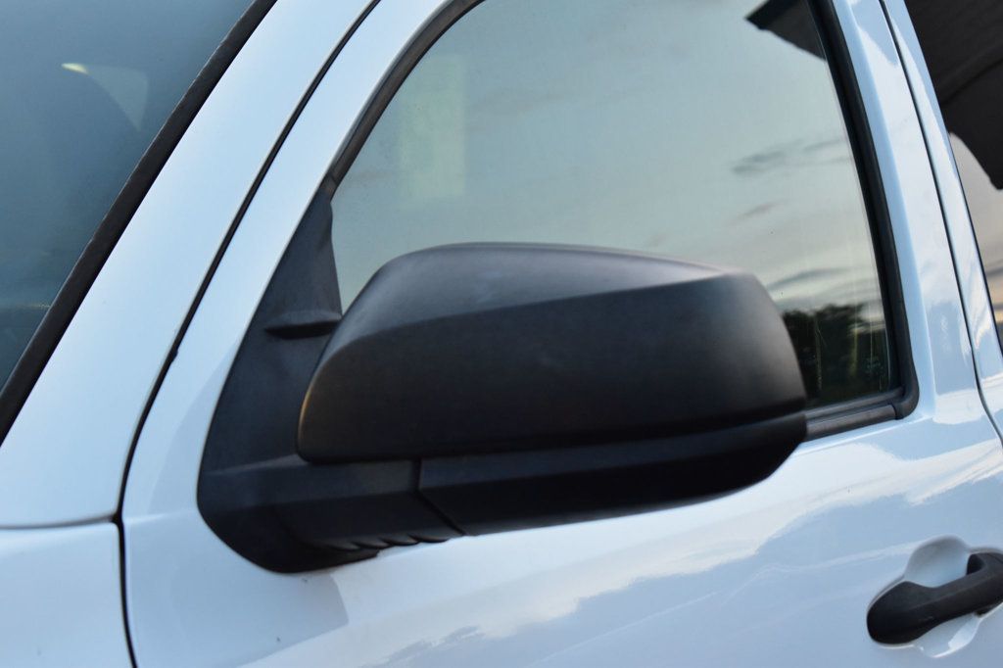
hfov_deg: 24.6
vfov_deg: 16.5
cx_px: 502
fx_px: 2298
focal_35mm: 82
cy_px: 334
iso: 1600
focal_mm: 55
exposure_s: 1/10
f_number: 5.6
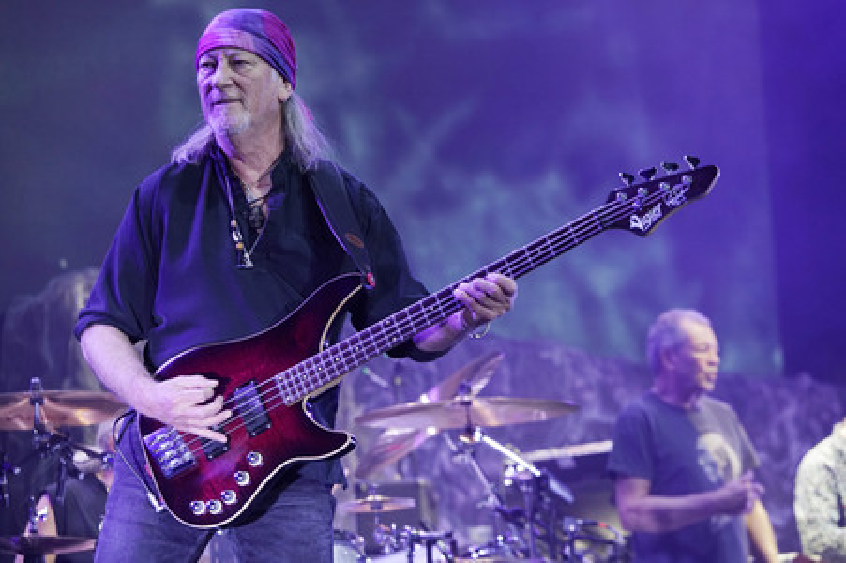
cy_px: 282
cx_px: 423
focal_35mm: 135
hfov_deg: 15.2
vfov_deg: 10.1
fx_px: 3170
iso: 1600
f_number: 5.6
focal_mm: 135
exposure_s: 1/200
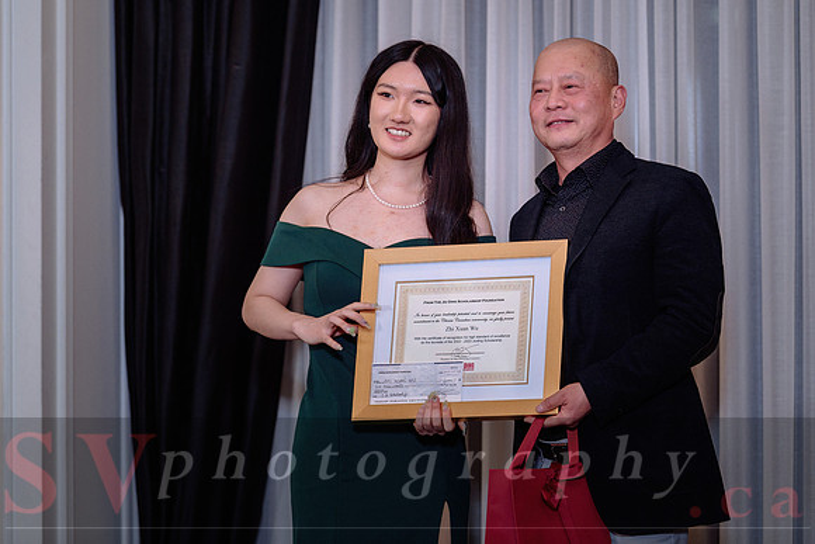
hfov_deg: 13.1
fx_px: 3547
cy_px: 228
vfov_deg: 8.8
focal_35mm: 157
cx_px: 408
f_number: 2.8
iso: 1000
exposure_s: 1/125
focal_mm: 135
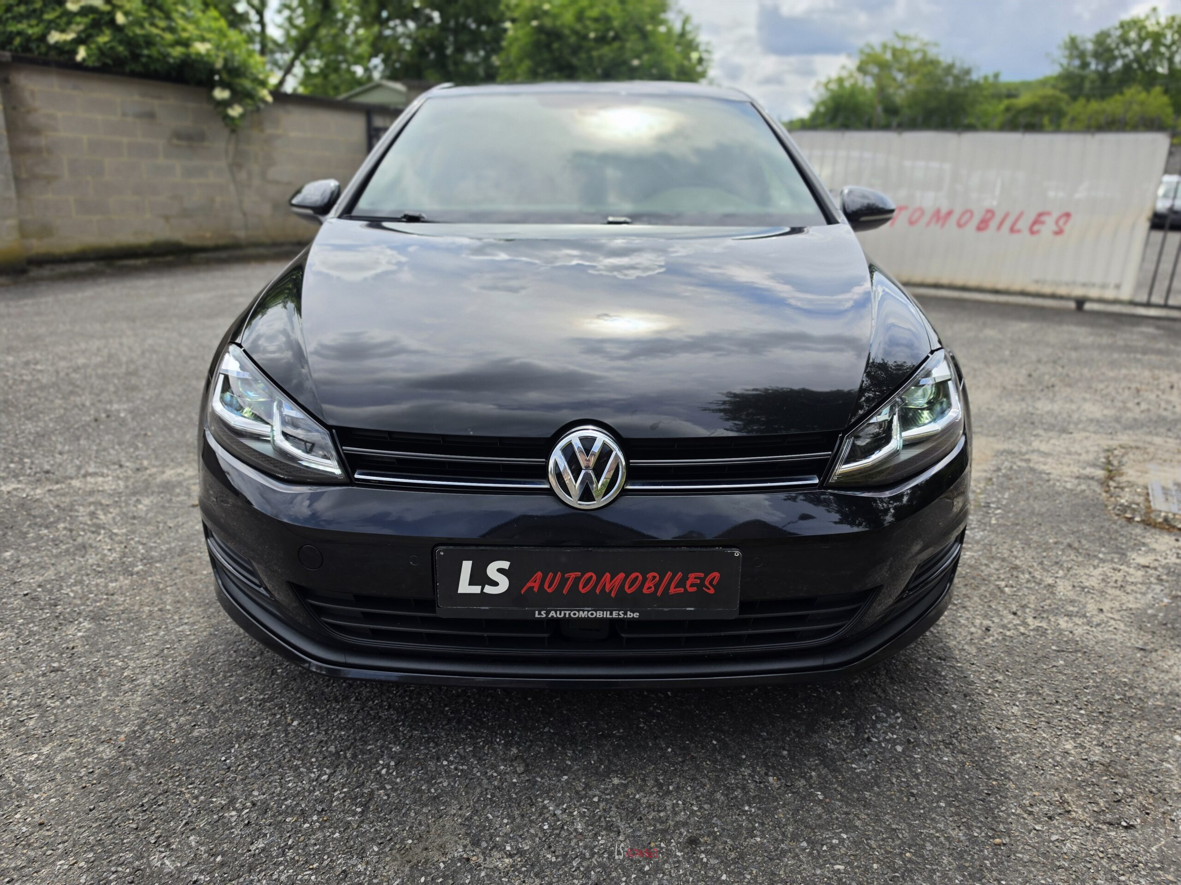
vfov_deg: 58.9
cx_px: 590
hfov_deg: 73.9
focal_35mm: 23
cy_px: 442
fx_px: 785
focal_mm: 6.5
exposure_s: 1/5955
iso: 64
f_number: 1.4
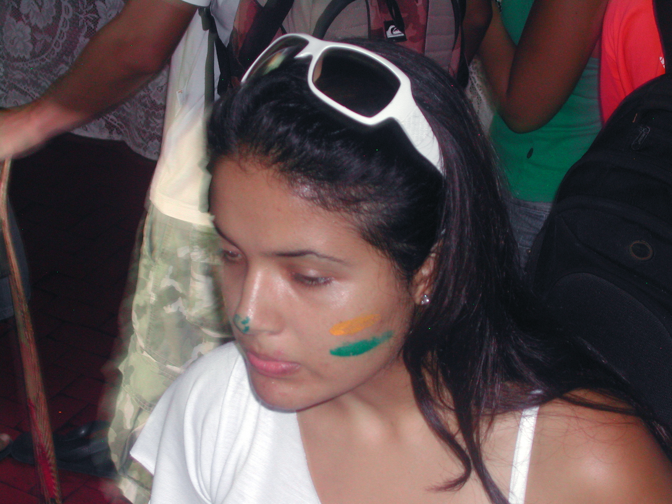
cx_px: 336
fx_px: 2213
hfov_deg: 17.3
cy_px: 252
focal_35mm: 114
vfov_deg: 13.0
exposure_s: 1/60.1
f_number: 4.9
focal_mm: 24
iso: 152
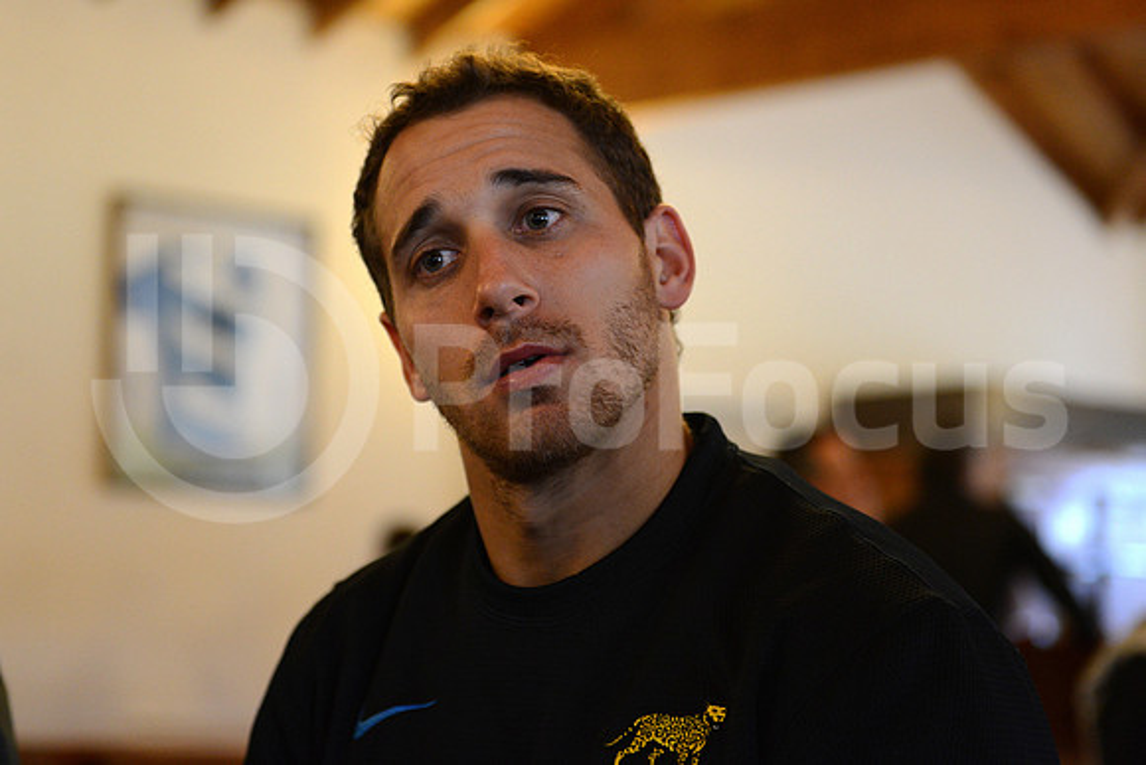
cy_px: 382
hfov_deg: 28.8
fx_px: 2229
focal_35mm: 70
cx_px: 573
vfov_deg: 19.5
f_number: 2.8
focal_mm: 70
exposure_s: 1/80
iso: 2500
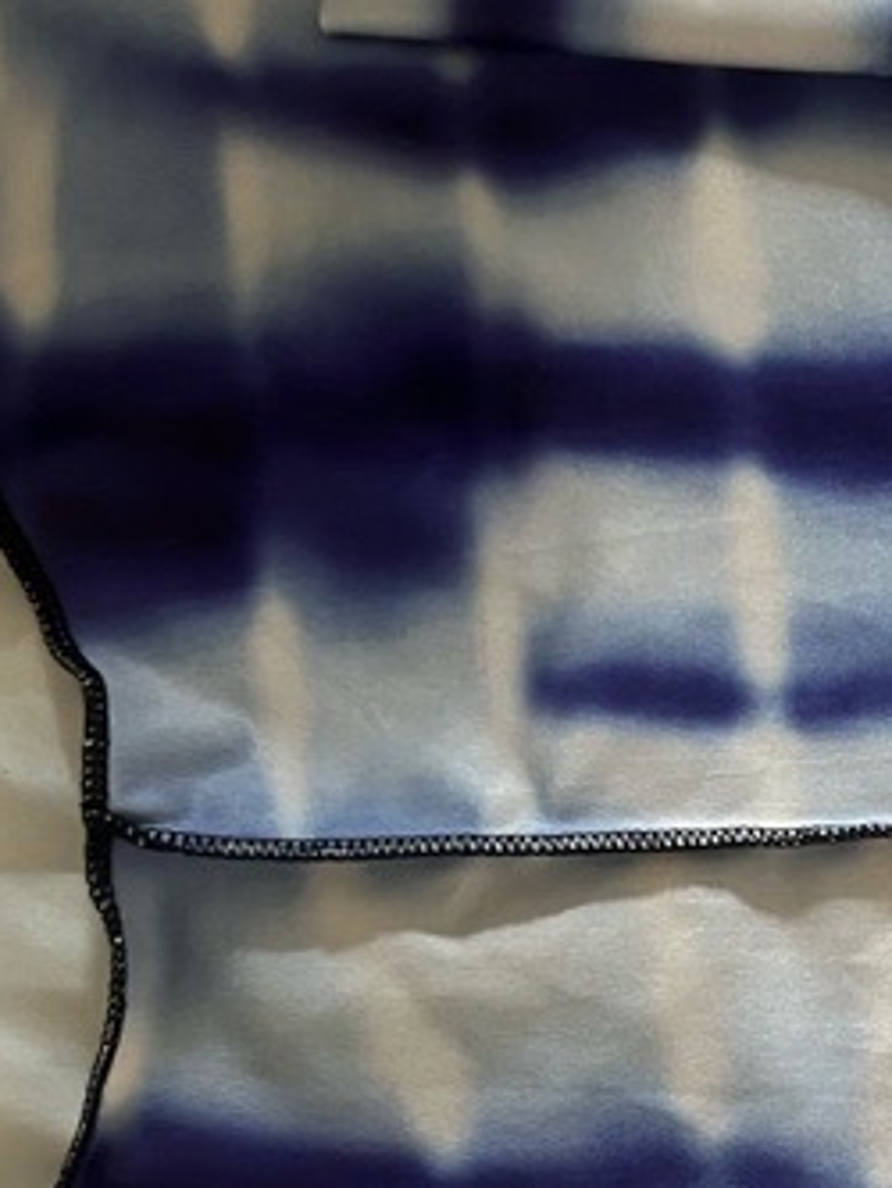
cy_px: 835
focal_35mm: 78
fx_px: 2678
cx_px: 874
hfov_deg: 18.5
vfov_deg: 24.8
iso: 400
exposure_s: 1/60
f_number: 1.5
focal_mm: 5.7
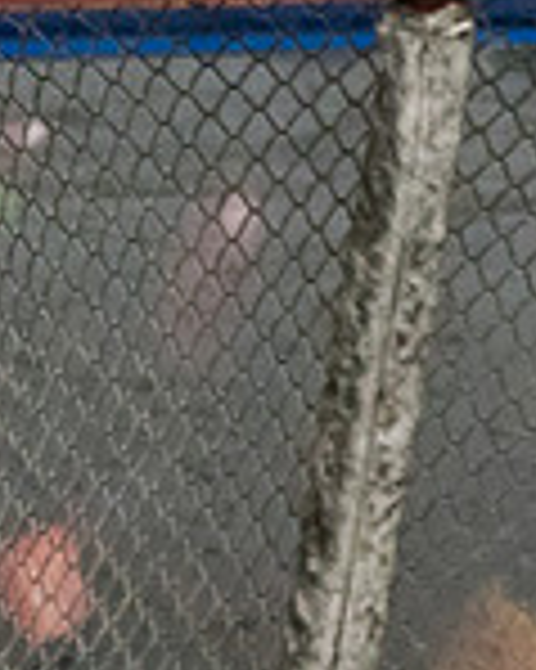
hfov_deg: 1.1
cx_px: 1920
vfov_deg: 1.4
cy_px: 560
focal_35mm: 1377
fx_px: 27333
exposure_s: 1/1000
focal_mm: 157
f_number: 3.2
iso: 3200
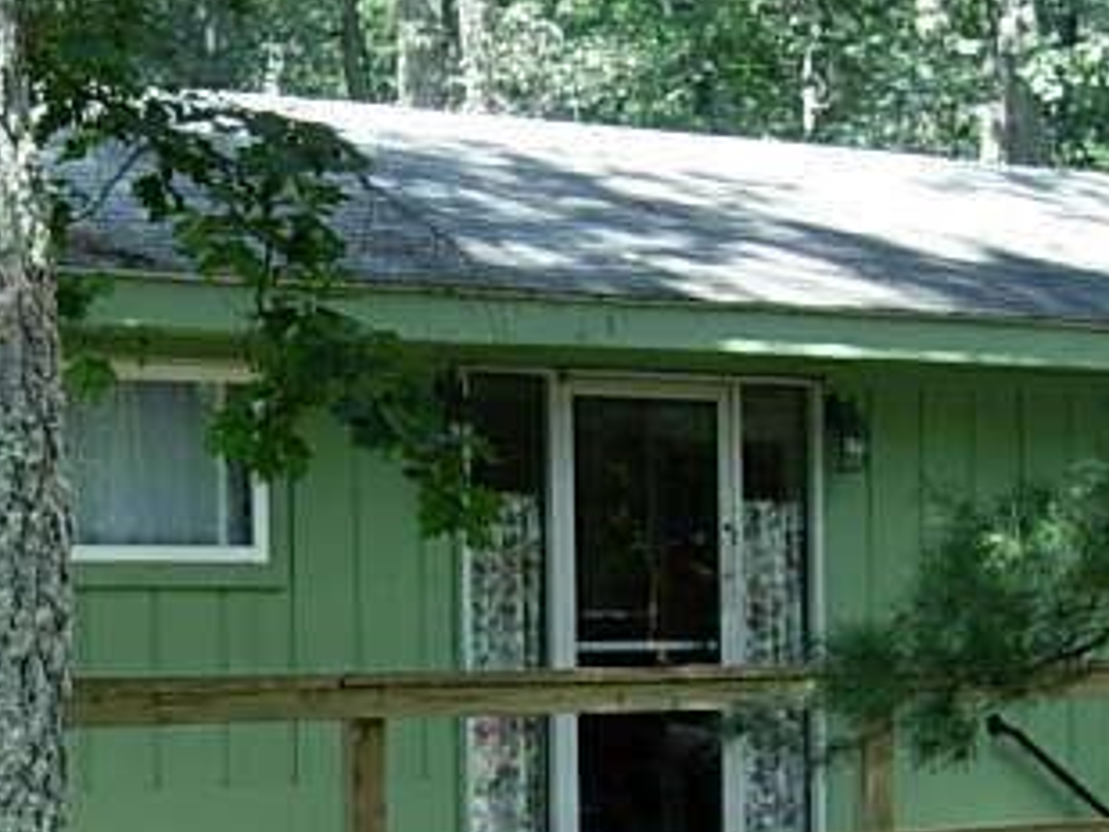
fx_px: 4038
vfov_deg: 11.7
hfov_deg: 15.6
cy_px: 746
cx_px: 287
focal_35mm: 126
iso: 64
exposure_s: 1/152
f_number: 2.8
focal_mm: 7.8
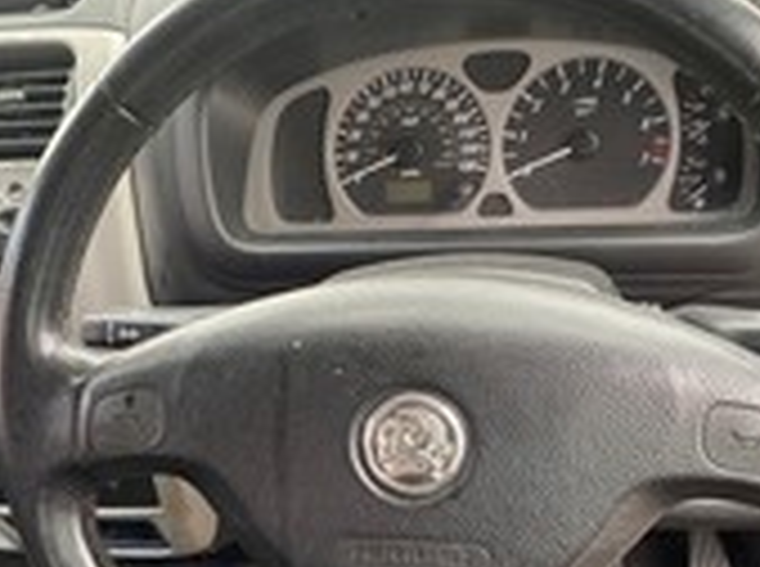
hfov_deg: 35.5
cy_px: 459
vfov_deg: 26.4
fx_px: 1183
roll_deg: +12.1
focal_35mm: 54
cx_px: 310
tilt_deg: -38.8
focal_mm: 4.25
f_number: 1.8
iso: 100
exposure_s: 1/121
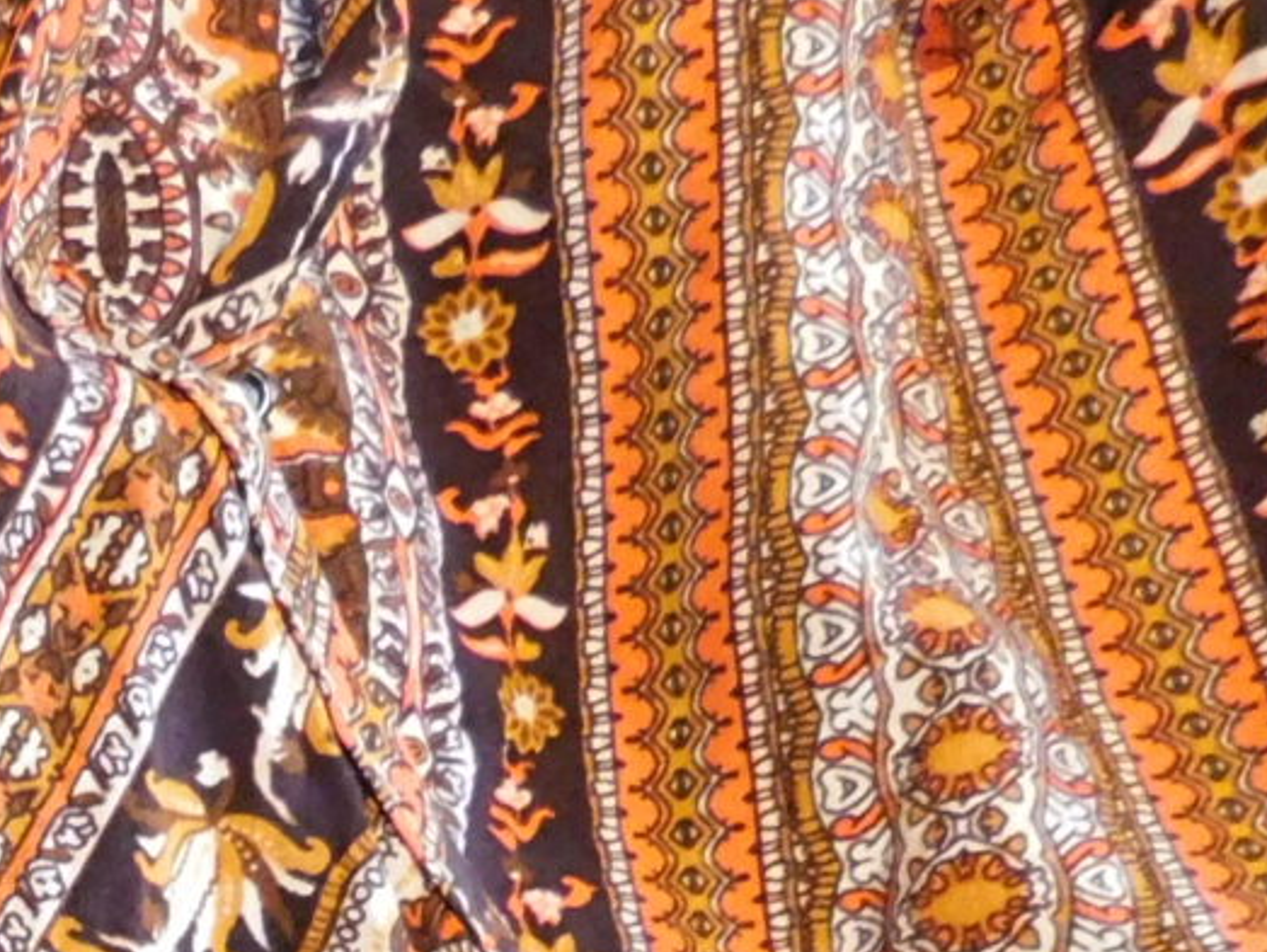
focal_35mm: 90
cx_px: -1034
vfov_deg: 14.4
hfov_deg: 17.5
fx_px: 3296
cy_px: 1734
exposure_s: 1/13
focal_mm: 4
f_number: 3
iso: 400
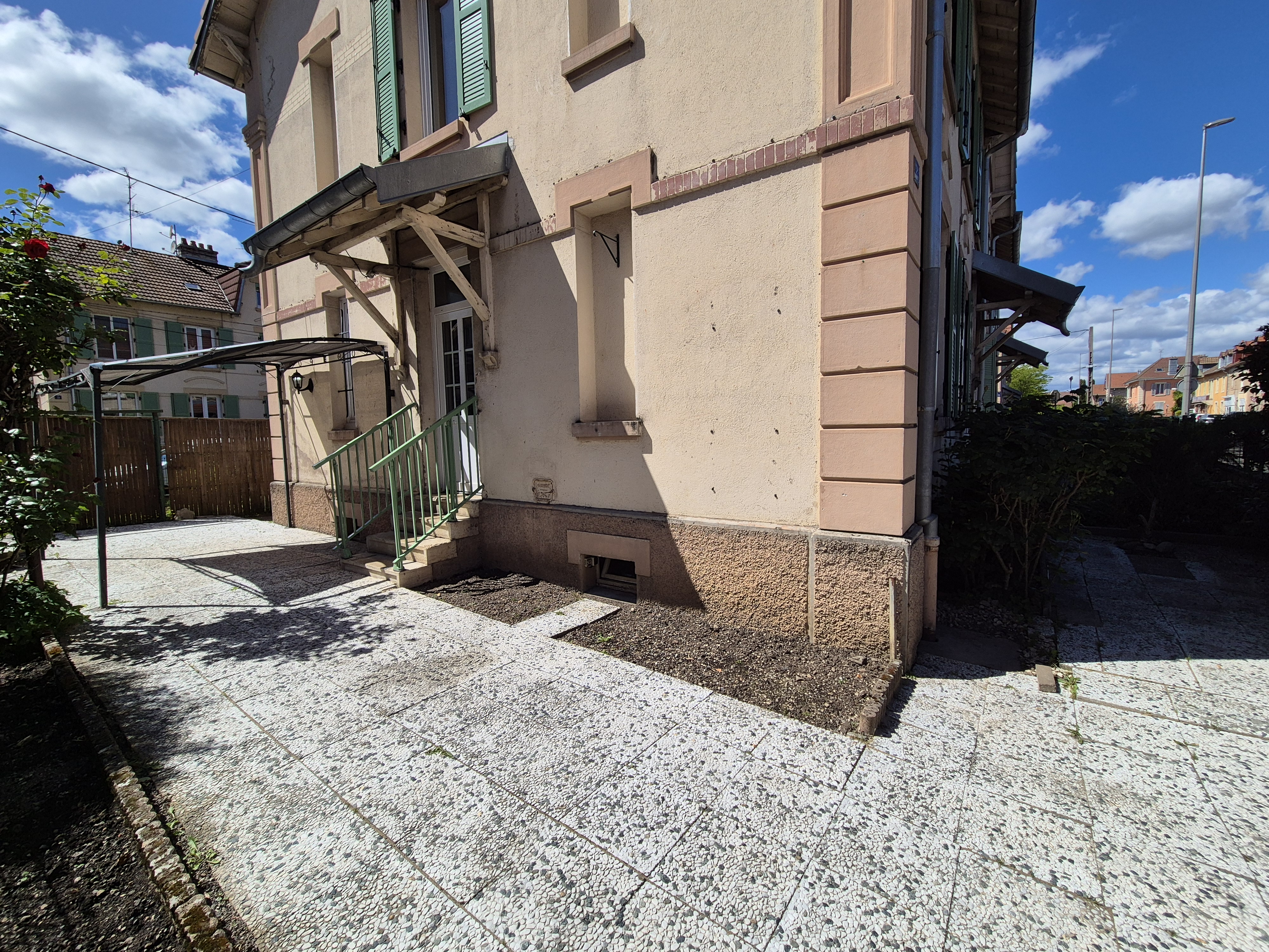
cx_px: 634
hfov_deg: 106.2
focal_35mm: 13
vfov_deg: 89.9
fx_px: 477
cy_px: 476
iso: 50
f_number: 2.2
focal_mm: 2.2
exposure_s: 1/3552
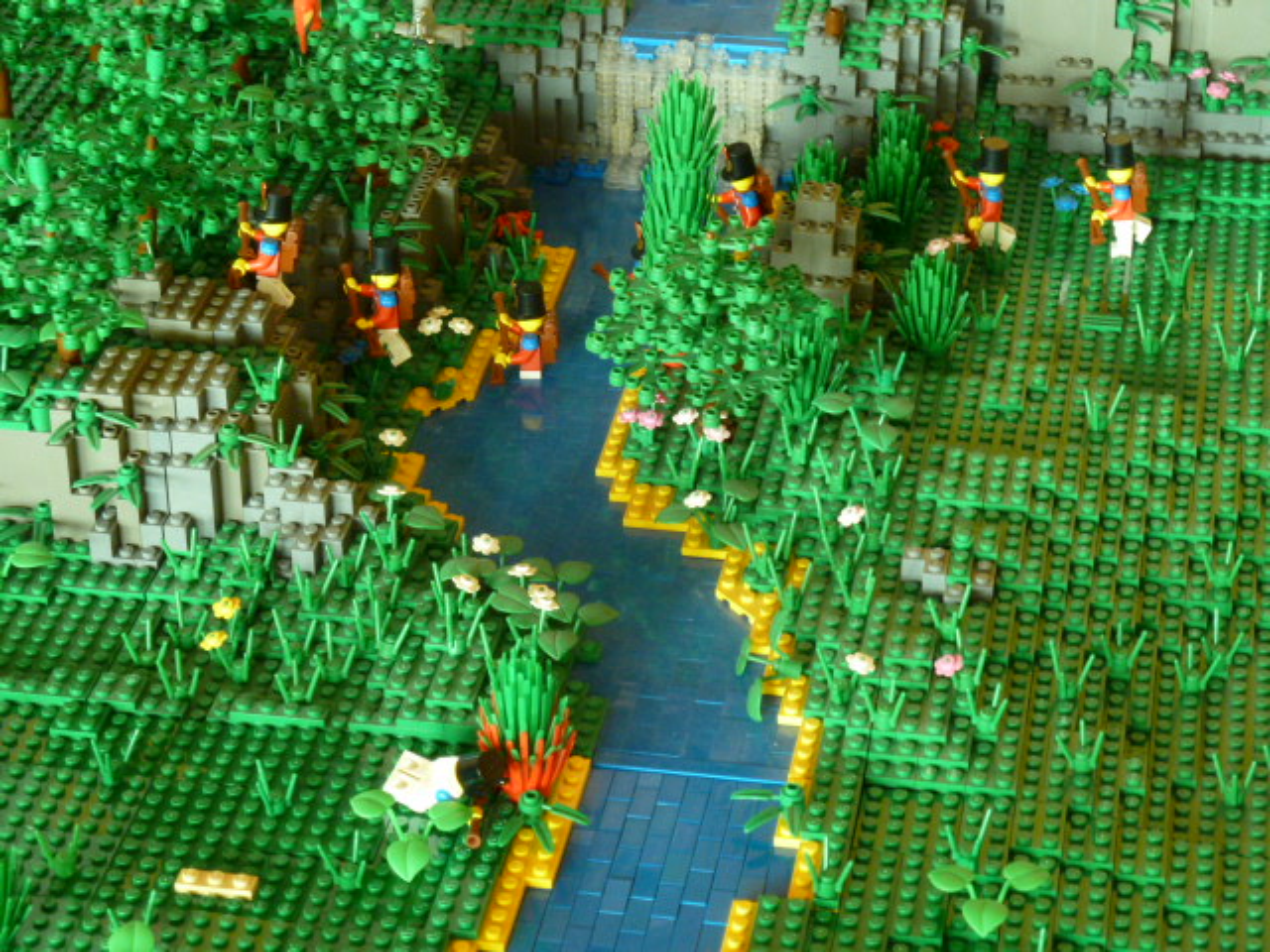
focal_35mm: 96
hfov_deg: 20.4
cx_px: 635
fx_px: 3522
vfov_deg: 15.4
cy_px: 476
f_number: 4.3
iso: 400
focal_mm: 15.8
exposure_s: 1/3.2
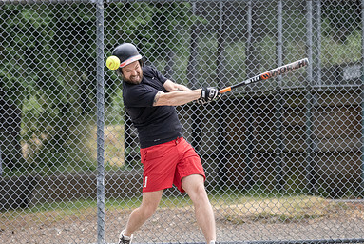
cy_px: 186
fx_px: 4776
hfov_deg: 4.4
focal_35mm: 472
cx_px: 156
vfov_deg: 2.9
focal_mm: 150
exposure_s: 1/1250
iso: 1250
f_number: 2.8
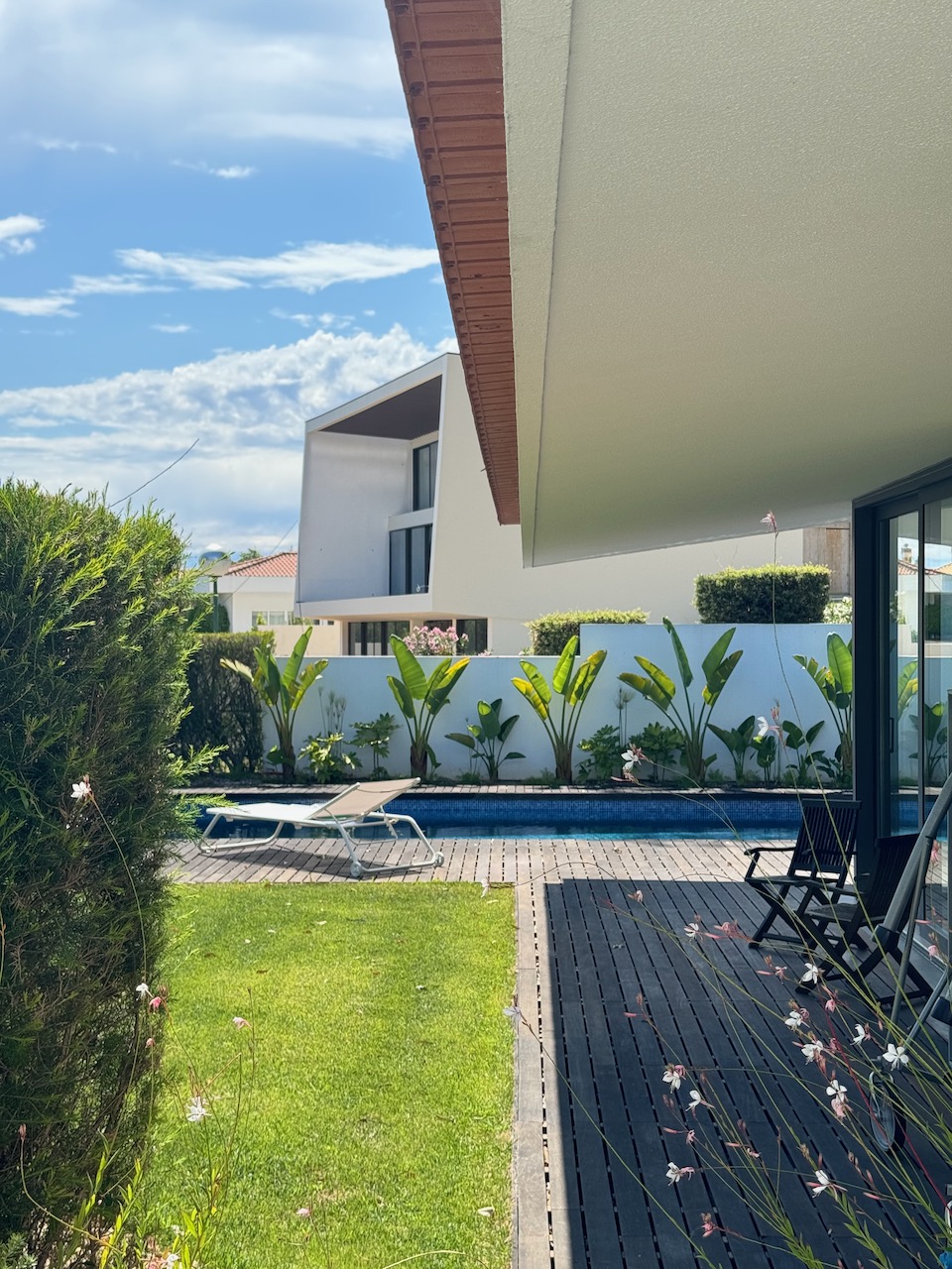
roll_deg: +0.9
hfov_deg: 30.3
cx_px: 476
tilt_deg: +1.2
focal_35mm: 48
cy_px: 634
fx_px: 1760
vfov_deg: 39.7
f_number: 1.78
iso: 64
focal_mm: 6.76
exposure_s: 1/1133
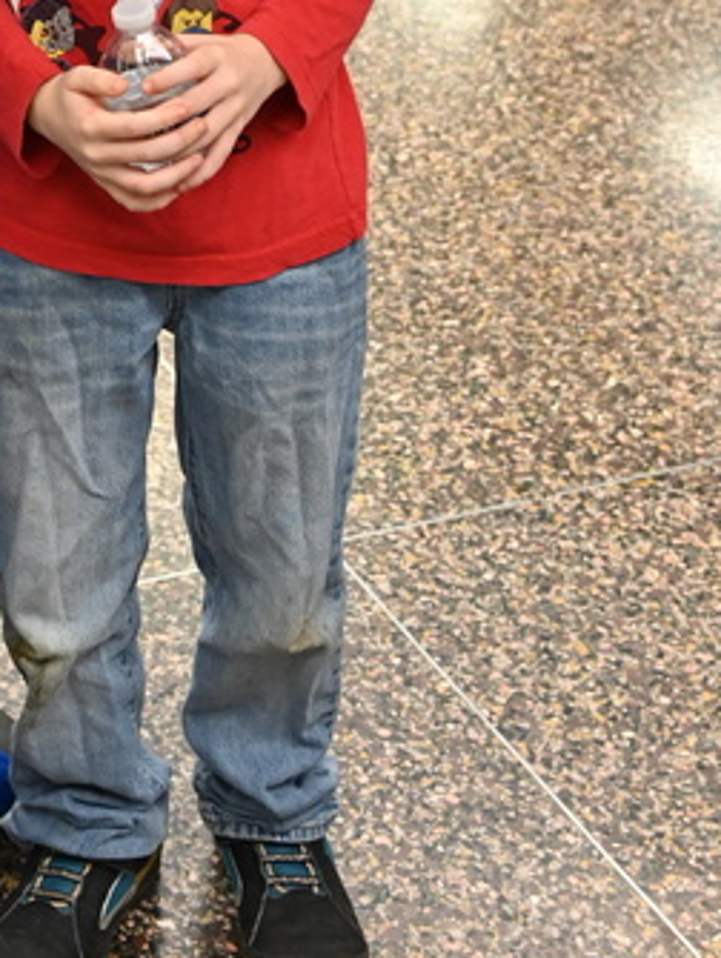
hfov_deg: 15.9
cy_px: -335
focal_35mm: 88
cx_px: -227
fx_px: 2439
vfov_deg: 20.1
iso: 2500
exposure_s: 1/125
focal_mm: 30
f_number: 4
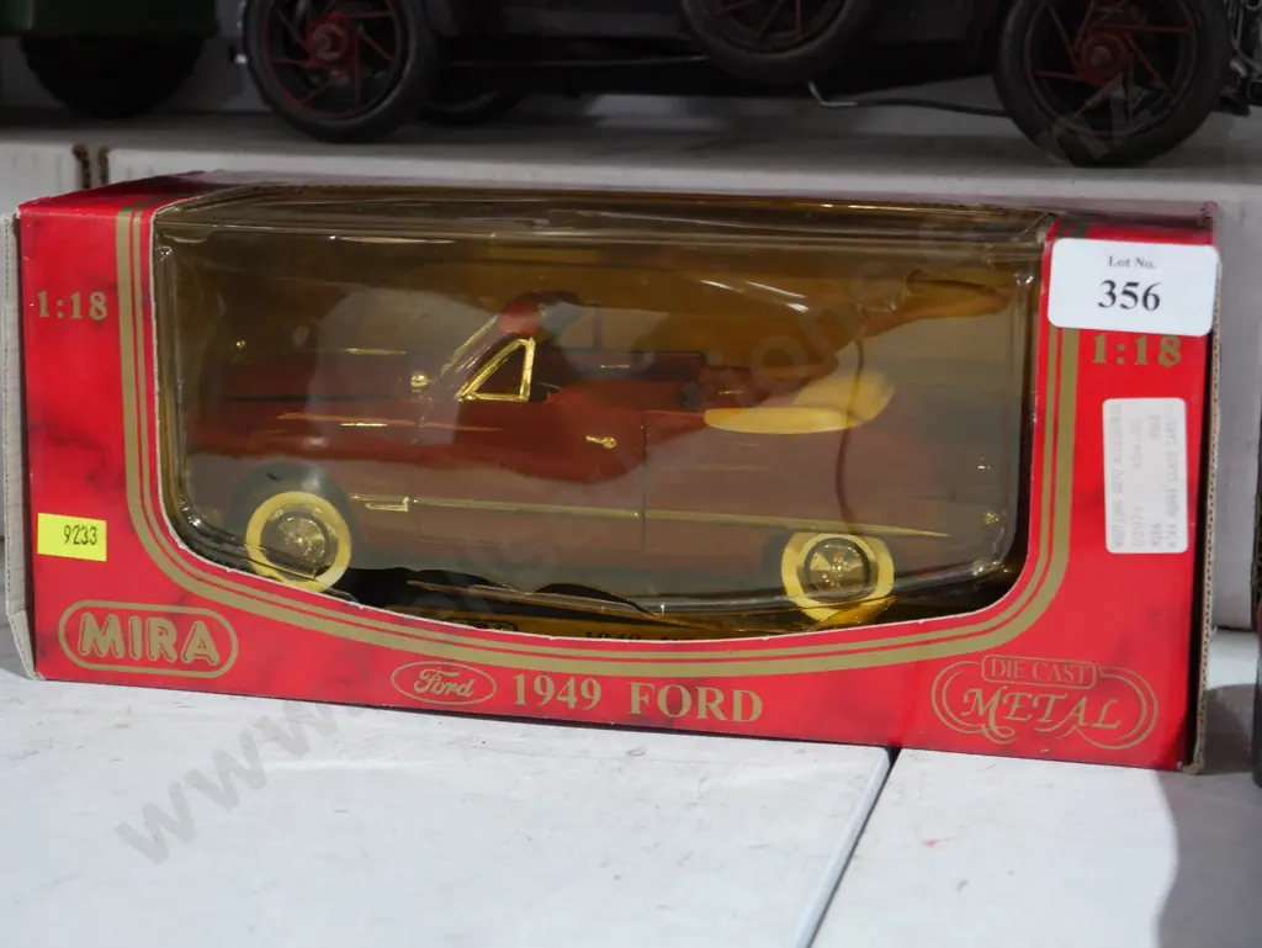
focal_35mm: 64
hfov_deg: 30.3
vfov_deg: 22.9
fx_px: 2334
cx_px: 631
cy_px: 474
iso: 2000
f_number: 5.4
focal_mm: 32
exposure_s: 1/80
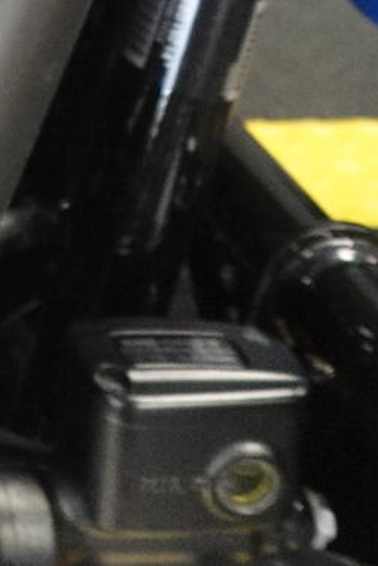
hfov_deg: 10.4
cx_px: -653
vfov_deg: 16.6
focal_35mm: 105
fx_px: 1654
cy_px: -412
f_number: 2
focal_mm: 7.6
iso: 1250
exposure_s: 1/80
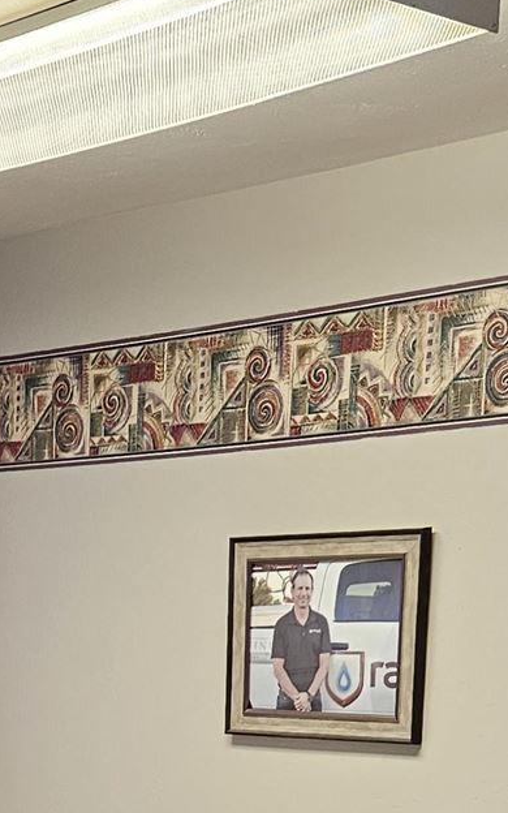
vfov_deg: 20.8
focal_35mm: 90
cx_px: -129
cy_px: 1085
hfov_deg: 14.0
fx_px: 1994
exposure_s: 1/180
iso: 200
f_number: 1.8
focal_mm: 5.4
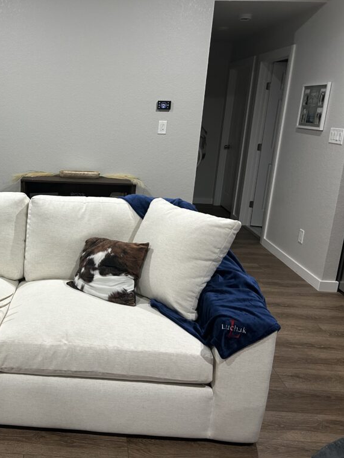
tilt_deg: -15.2
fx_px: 464
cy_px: 229
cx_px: 51
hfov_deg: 38.6
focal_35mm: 35
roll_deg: -1.6
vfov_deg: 52.6
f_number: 1.5
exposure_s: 1/60
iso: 160
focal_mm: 5.7
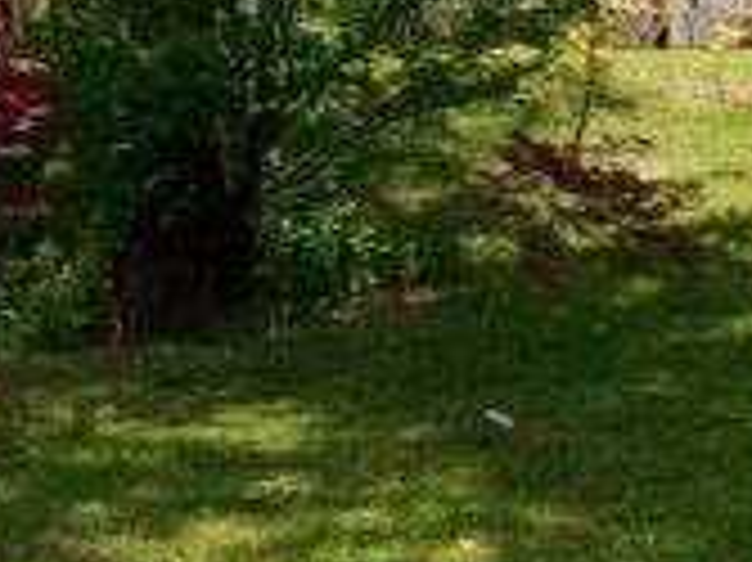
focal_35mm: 104
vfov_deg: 13.8
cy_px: -99
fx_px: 2258
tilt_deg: +5.6
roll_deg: -0.1
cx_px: 856
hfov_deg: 18.1
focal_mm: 4.15
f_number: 2.2
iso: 32
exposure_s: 1/1786
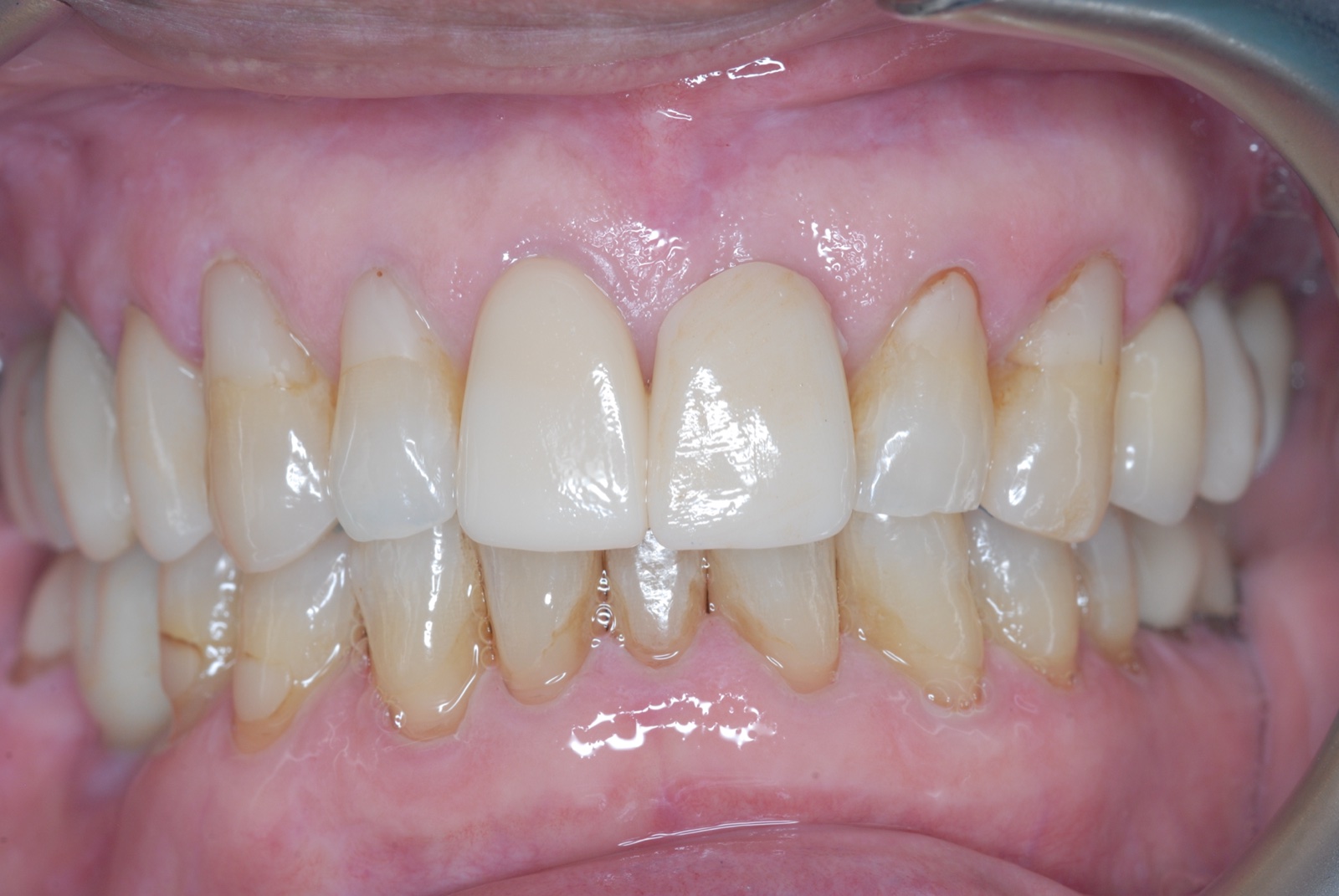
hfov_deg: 13.0
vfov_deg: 8.7
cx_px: 670
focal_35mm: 158
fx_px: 5865
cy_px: 448
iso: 250
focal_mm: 105
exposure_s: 1/125
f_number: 22
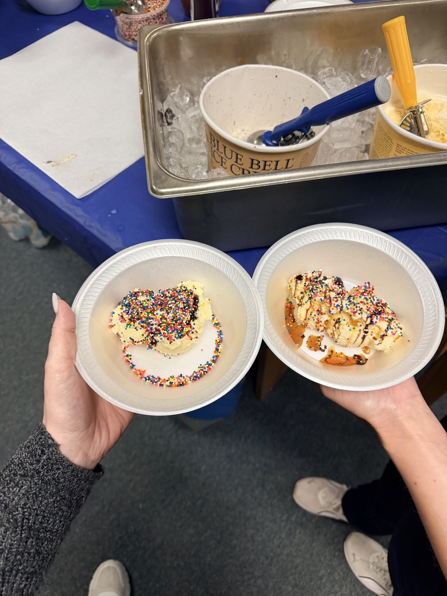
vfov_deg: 71.6
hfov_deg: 56.8
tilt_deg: -58.8
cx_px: 224
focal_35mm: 24
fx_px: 413
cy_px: 298
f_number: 1.78
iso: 200
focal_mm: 6.76
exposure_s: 1/120
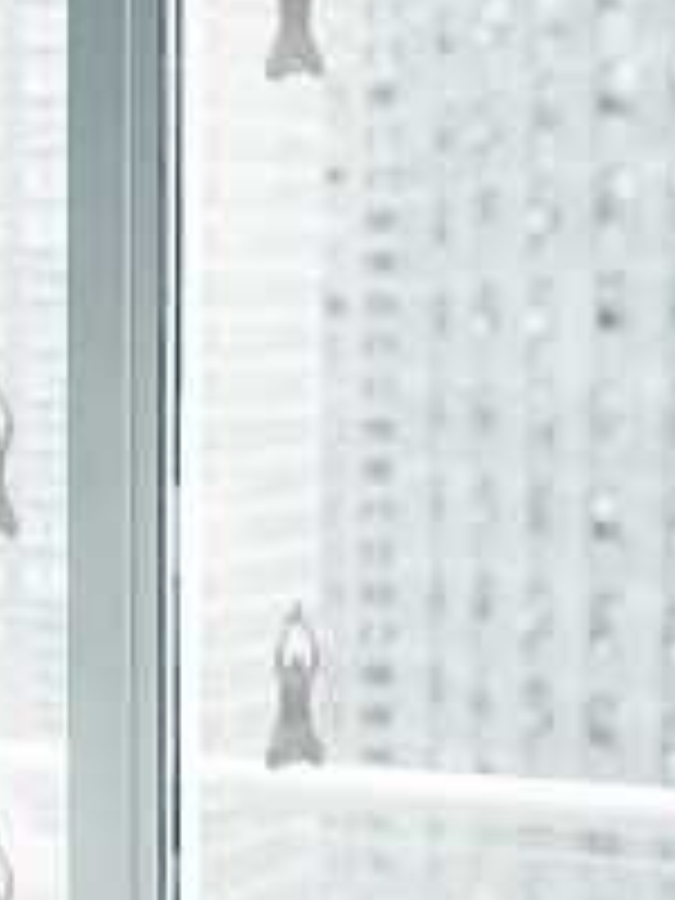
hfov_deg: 12.4
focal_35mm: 112
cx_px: -434
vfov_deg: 17.5
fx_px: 2912
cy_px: 604
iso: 3200
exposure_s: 1/500
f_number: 5
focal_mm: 35
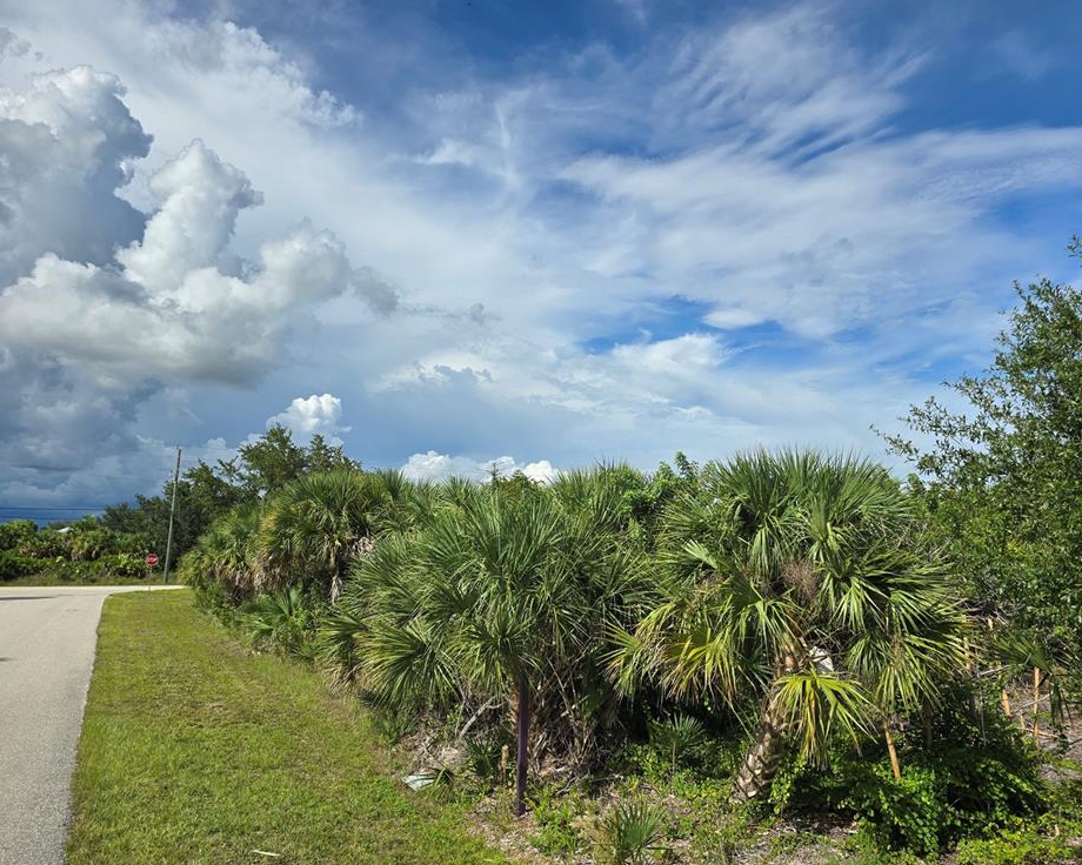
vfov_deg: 56.8
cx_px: 528
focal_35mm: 25
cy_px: 438
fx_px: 801
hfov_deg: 68.1
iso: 12
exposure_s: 1/1384
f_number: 1.7
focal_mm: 6.3
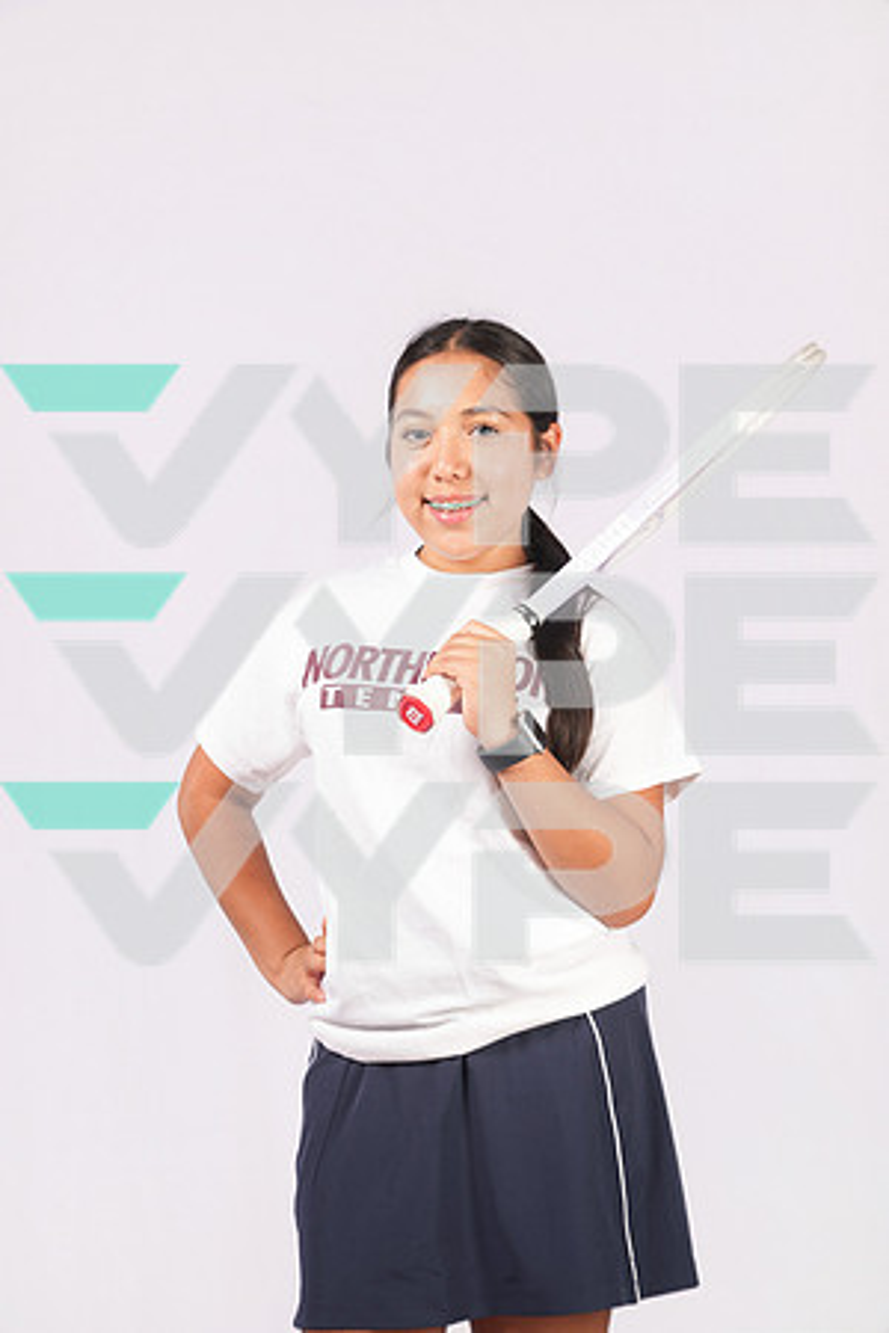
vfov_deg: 32.9
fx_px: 2259
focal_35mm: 61
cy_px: 666
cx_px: 444
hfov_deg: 22.3
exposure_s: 1/125
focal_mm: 61
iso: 160
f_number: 5.6
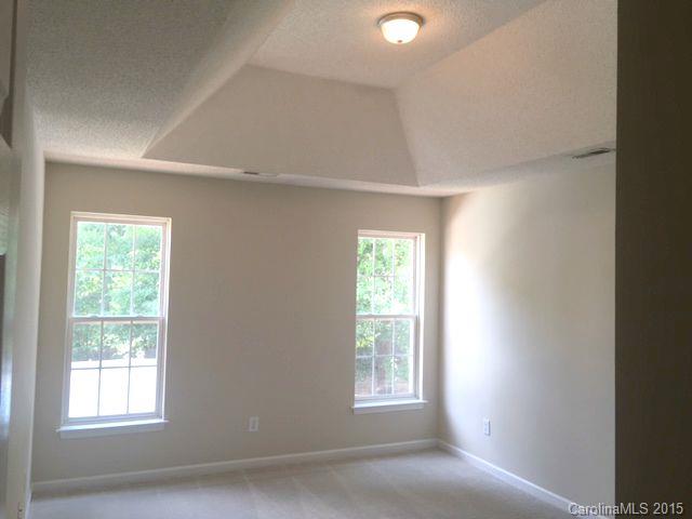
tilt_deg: +2.3
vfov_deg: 48.2
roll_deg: -1.7
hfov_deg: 61.7
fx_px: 580
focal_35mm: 29
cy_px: 260
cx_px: 346
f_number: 2.2
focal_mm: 4.15
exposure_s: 1/40
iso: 32
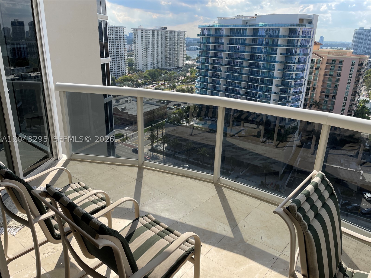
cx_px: 186
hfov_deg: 67.3
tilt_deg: -19.6
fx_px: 279
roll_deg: -1.7
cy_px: 139
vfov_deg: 53.1
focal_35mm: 26
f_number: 1.6
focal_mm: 4.2
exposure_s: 1/2212
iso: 32
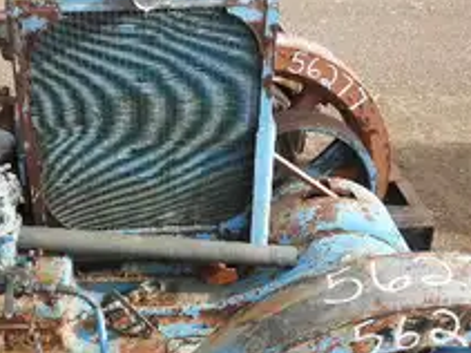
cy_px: 261
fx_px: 721
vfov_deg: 27.2
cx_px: 192
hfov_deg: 36.1
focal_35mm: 53
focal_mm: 5
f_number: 3
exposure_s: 1/400
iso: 64
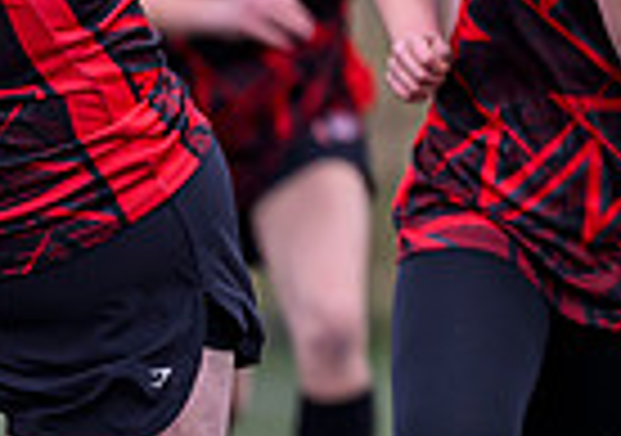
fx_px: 34927
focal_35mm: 1991
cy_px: 340
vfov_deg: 0.7
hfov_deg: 1.0
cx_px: -739
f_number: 3.2
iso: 500
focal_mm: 400
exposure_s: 1/1250
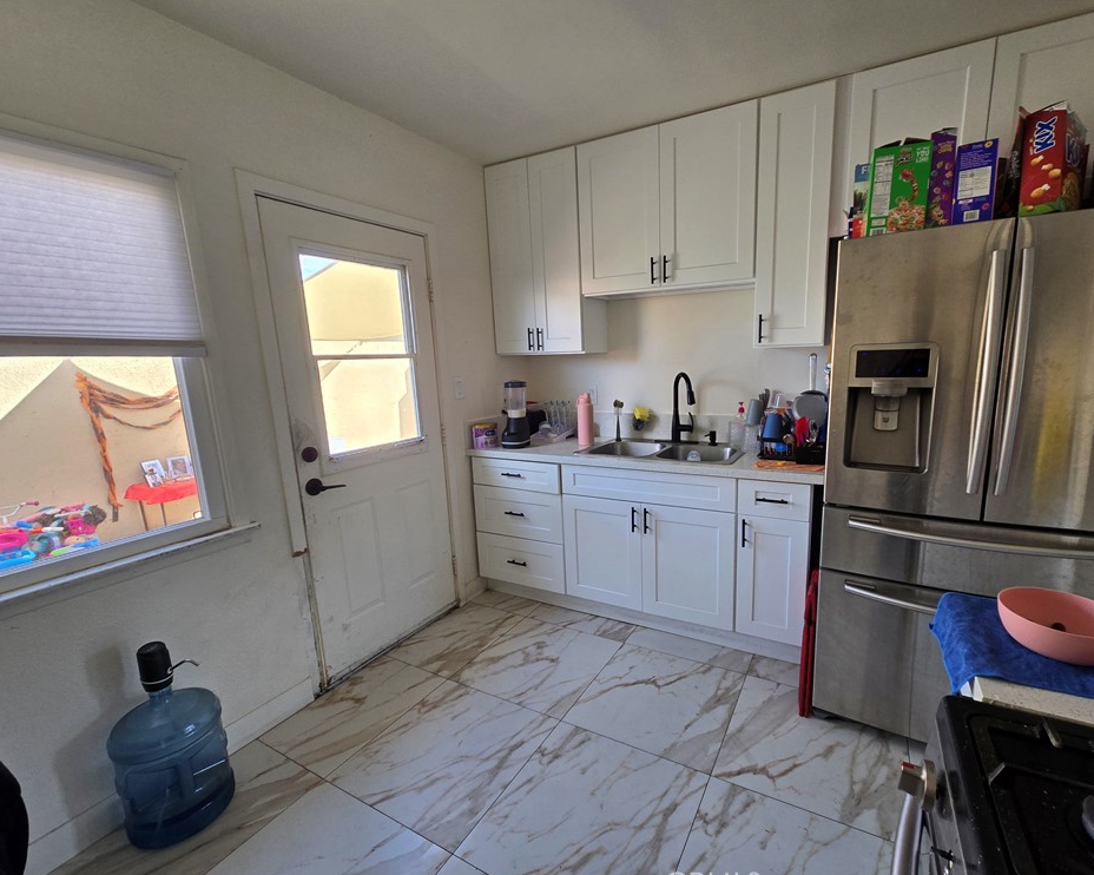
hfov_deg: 100.5
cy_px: 447
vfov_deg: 87.9
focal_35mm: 14
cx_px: 588
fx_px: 453
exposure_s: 1/60
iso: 64
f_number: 2.2
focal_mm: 2.2
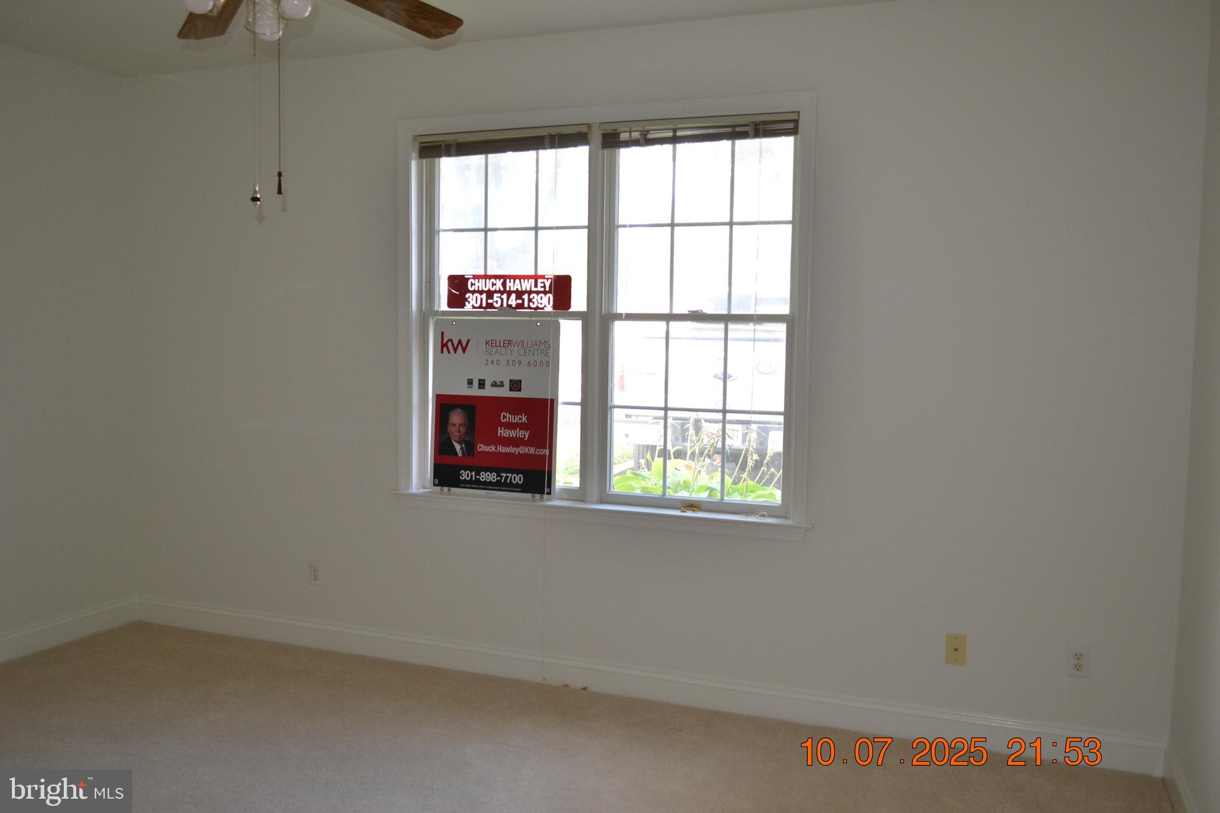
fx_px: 1017
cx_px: 610
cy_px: 406
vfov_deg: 43.6
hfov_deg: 61.9
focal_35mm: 30
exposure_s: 1/60
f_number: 3.8
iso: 500
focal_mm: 20
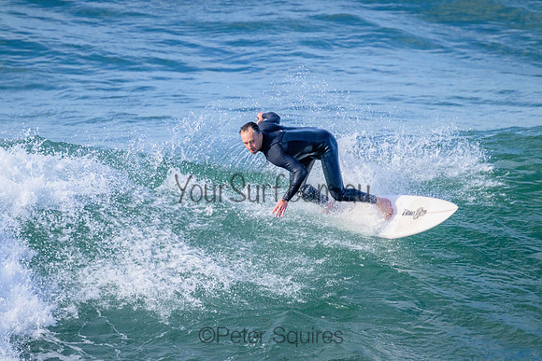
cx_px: 271
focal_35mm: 800
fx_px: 12047
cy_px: 180
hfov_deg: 2.6
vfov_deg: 1.7
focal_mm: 800
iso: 2500
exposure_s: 1/2000
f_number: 11
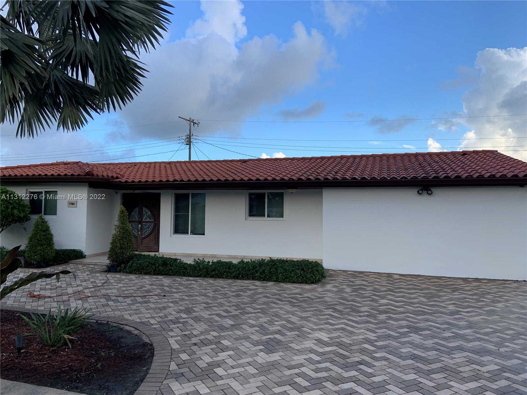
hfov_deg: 67.3
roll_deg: -0.8
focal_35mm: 26
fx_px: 396
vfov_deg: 53.1
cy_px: 198
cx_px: 264
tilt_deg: +0.0
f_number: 1.8
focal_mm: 4.25
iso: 25
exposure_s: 1/678
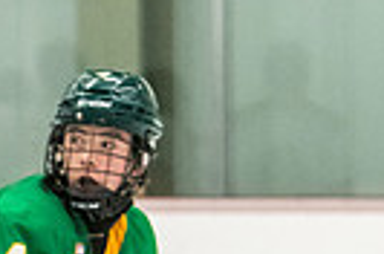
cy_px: 527
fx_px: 7513
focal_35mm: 706
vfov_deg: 1.9
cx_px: 47
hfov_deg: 2.9
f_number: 2.8
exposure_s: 1/800
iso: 3200
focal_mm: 105
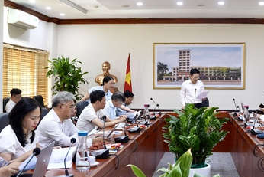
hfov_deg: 36.4
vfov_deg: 25.3
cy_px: 72
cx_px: 195
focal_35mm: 53
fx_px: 392
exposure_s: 1/125
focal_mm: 25.7
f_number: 3.2
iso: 1250
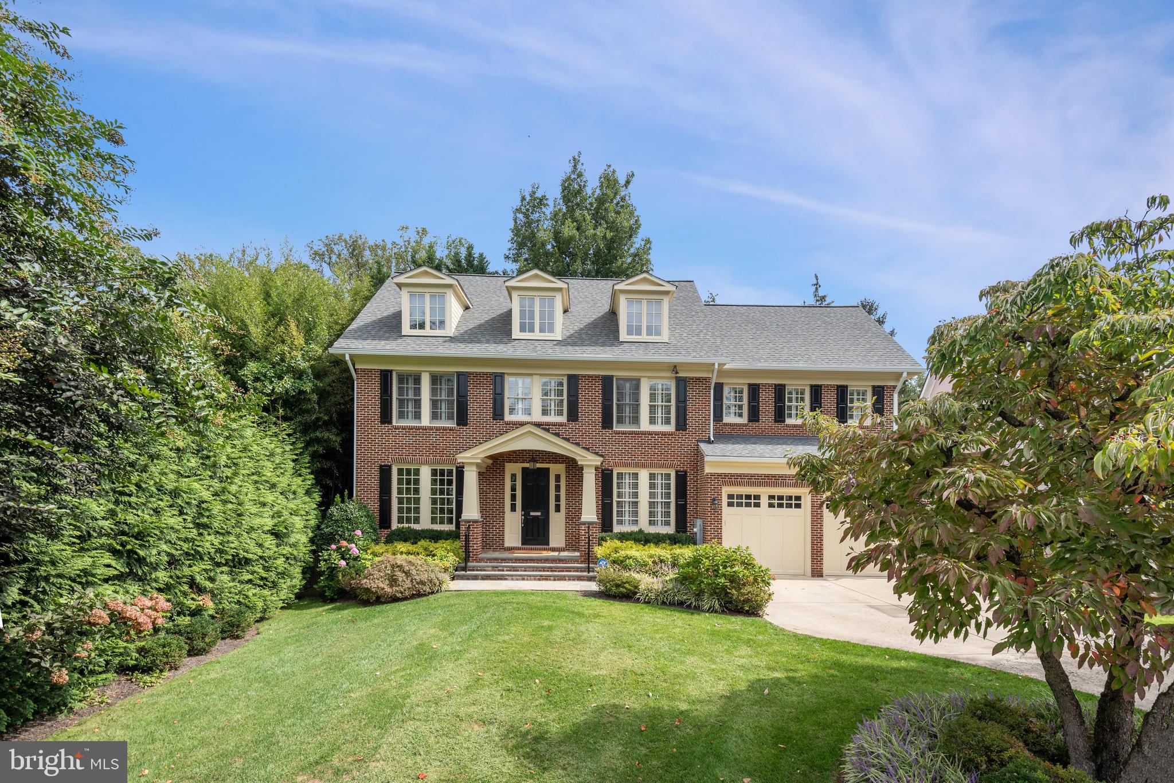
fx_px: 522
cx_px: 587
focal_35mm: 16
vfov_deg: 73.7
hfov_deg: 96.7
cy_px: 392
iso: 400
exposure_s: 1/250
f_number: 8
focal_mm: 16
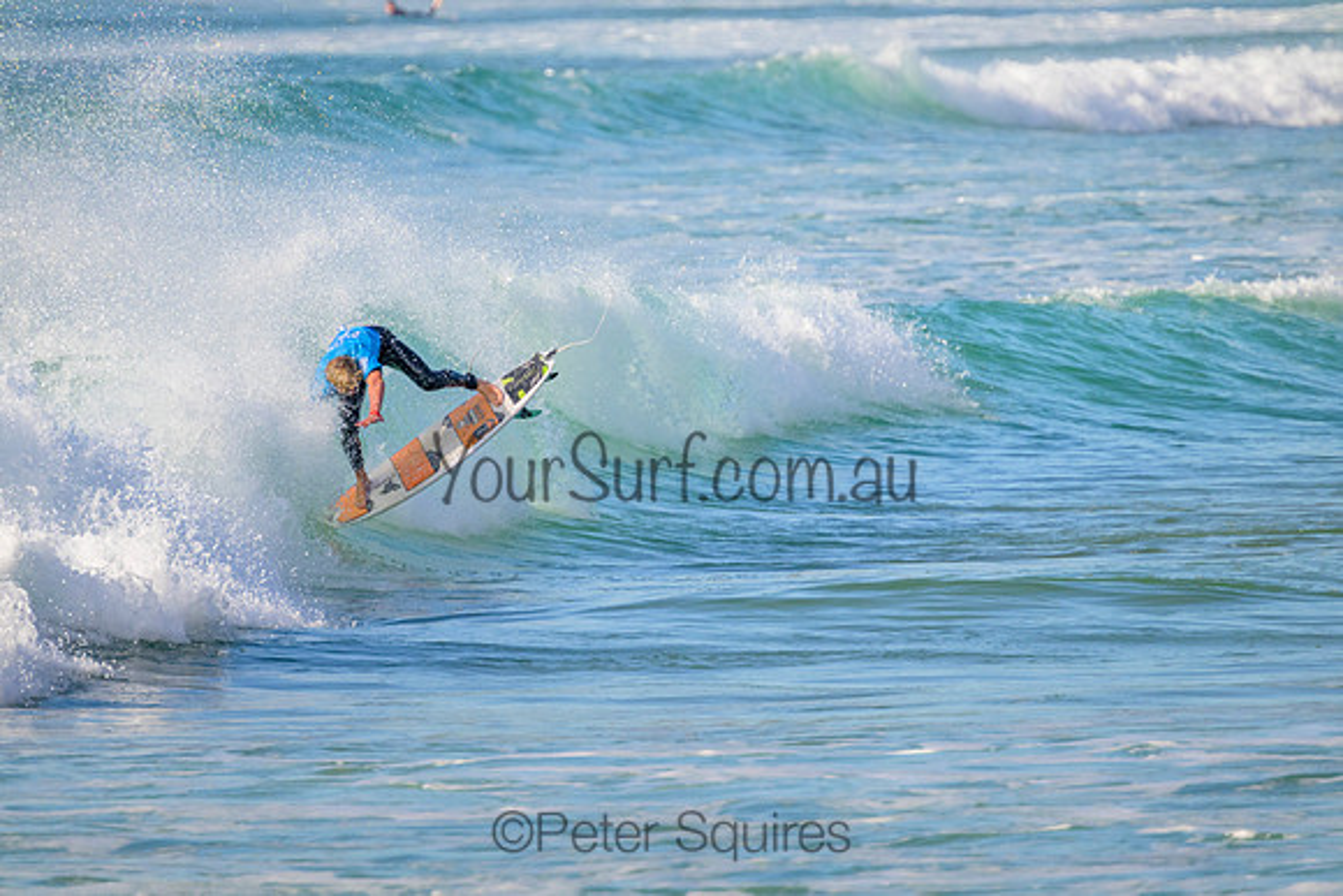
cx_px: 672
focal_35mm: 800
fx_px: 29850
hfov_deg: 2.6
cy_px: 448
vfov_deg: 1.7
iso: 1600
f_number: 11
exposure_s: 1/2000
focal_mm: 800
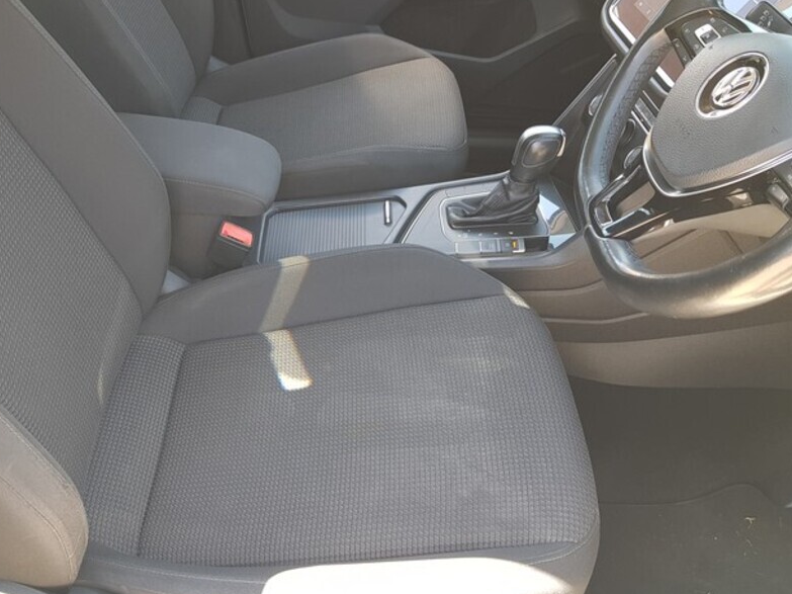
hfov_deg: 53.3
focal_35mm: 34
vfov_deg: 41.7
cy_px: 265
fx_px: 778
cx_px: 292
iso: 64
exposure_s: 1/50
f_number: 1.7
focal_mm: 4.3
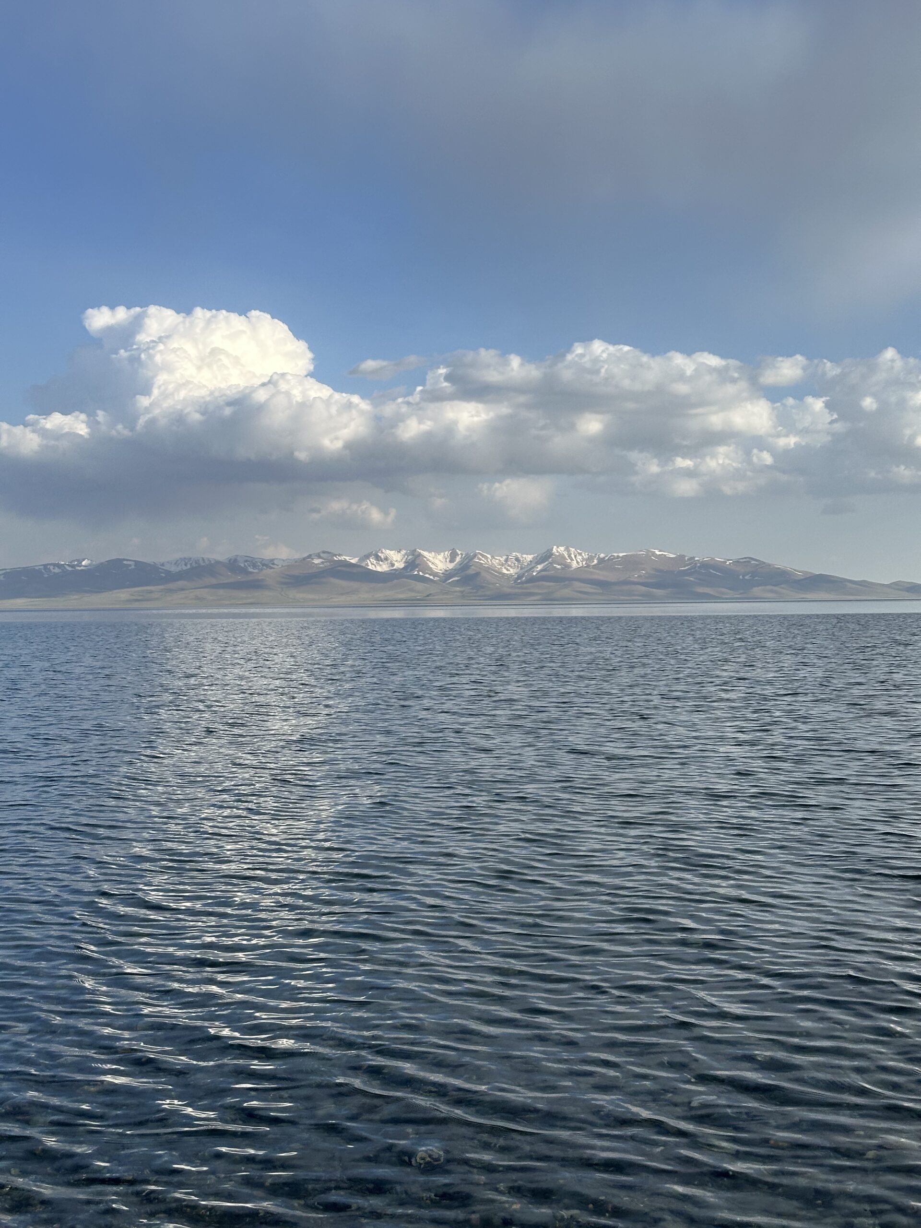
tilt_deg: -0.6
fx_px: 1703
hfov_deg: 30.3
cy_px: 614
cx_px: 460
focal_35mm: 48
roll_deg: +0.2
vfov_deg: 39.7
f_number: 1.78
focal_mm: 6.86
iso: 64
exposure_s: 1/3597
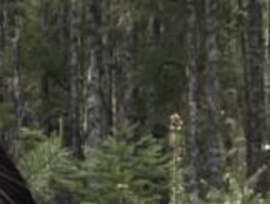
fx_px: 1133
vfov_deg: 10.2
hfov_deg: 10.5
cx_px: -482
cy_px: 197
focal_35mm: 145
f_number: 2.2
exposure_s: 1/197
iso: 32
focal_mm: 2.71
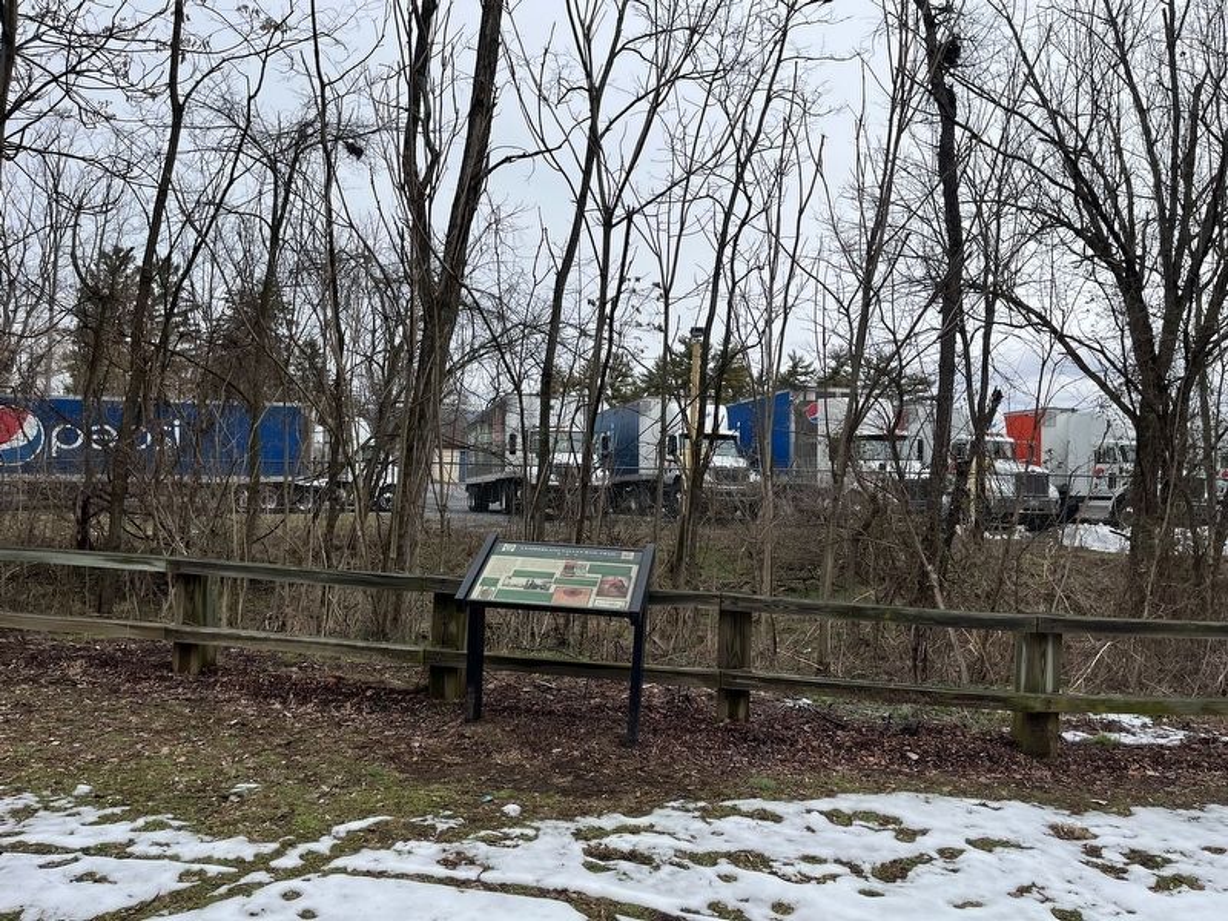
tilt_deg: -1.0
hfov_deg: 67.3
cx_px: 614
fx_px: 922
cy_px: 460
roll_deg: -1.8
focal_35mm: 26
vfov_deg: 53.1
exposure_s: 1/2571
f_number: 1.6
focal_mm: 5.1
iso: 50
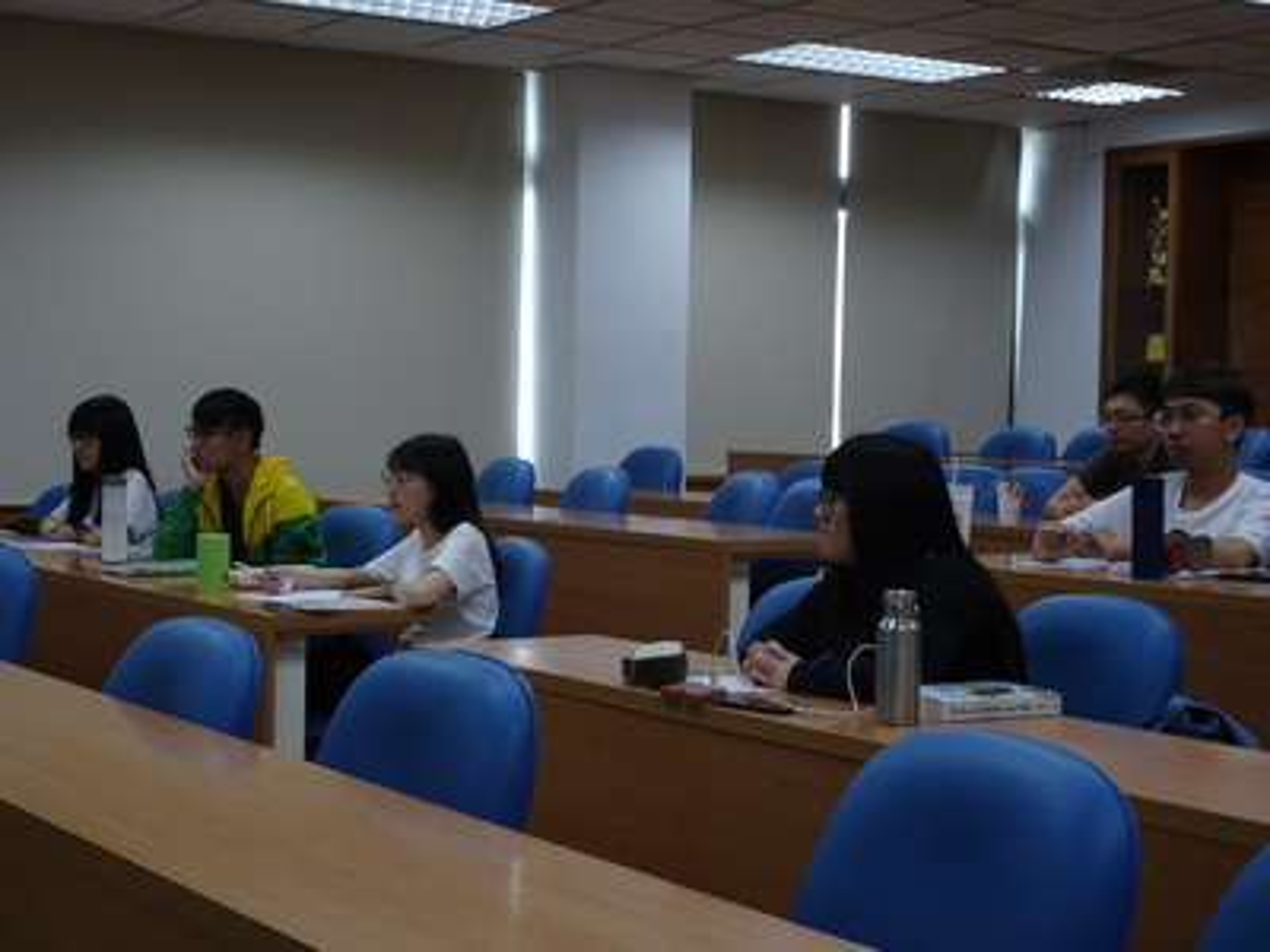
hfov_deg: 32.2
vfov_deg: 24.4
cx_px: 635
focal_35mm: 60
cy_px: 476
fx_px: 2201
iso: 250
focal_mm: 10.23
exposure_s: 1/60
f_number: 4.5
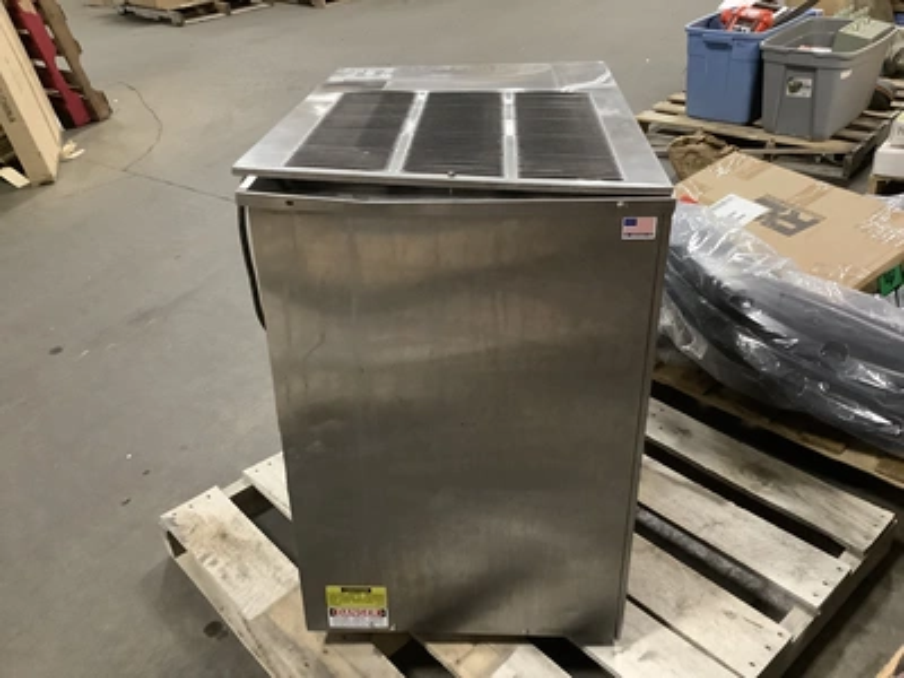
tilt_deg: -31.1
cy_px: 339
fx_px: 810
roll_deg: +4.3
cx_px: 452
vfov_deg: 45.4
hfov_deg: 58.4
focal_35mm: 31
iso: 640
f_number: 2.4
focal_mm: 3.3
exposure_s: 1/30
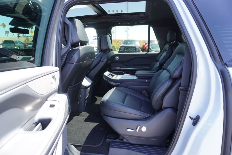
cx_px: 116
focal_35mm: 24
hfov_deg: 73.7
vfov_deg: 53.2
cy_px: 78
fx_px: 155
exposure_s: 1/60
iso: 125
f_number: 4
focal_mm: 16
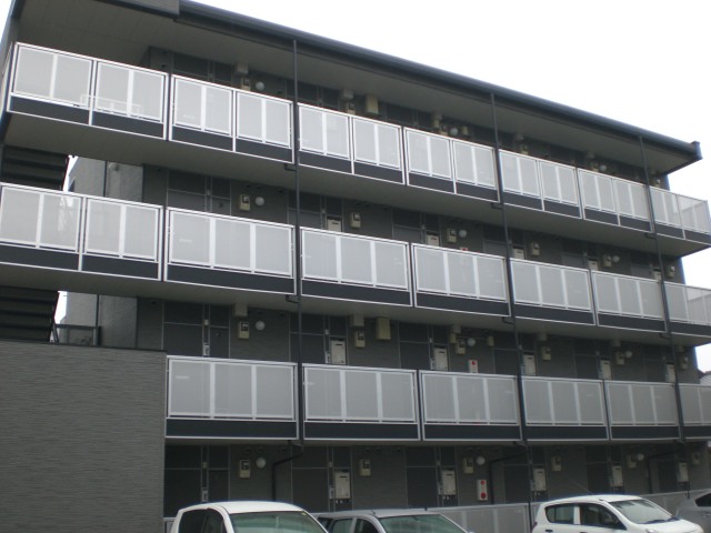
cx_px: 356
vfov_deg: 37.7
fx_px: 781
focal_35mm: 38
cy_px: 266
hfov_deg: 49.0
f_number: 3.1
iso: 100
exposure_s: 1/125
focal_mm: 6.3
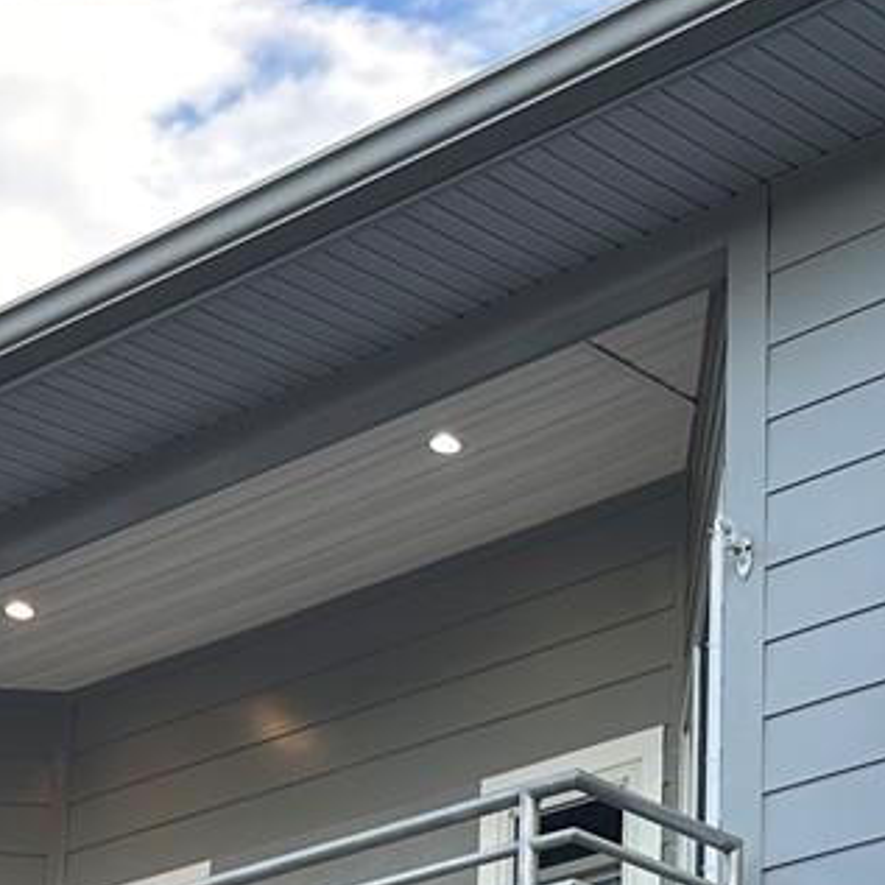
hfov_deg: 16.1
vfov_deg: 15.3
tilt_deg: +12.5
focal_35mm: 107
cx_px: 776
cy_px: 1234
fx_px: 3095
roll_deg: -0.8
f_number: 1.78
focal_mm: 6.86
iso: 80
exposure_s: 1/302
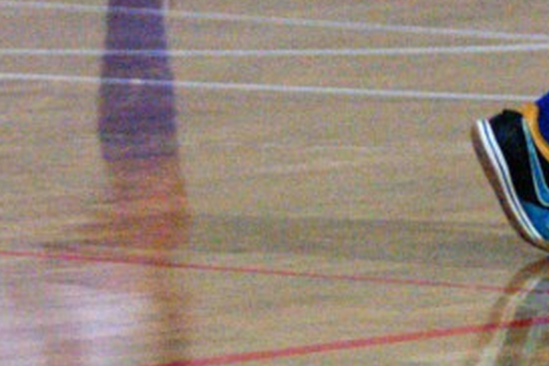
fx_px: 14461
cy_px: -124
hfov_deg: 2.2
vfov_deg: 1.4
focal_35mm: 948
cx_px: 1191
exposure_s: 1/500
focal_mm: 135
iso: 3200
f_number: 2.8
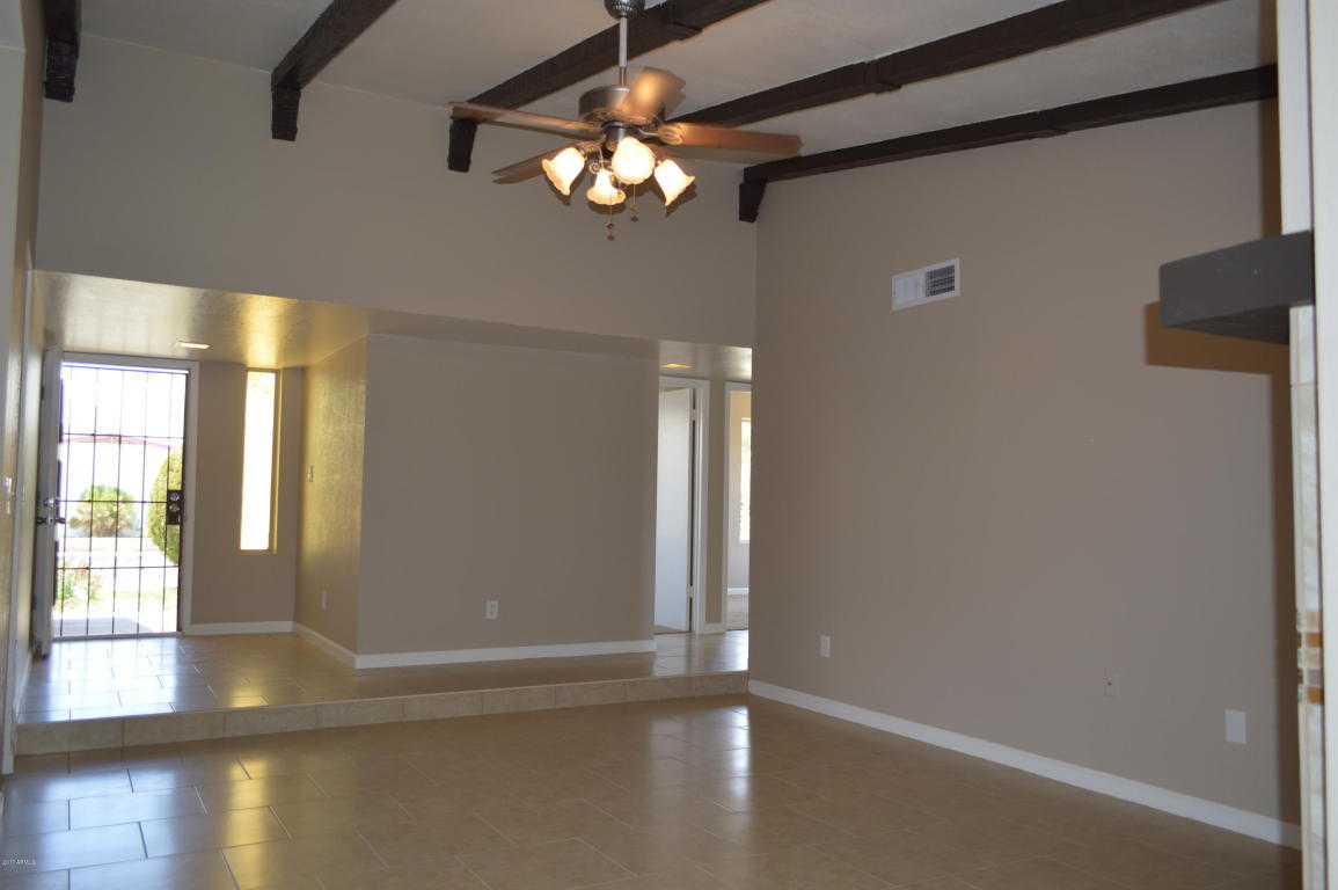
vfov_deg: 47.9
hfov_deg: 67.4
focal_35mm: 27
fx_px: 1003
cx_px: 669
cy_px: 445
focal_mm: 18
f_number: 3.5
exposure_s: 1/40
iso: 100
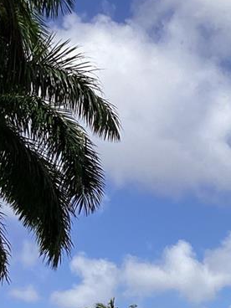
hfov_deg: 13.8
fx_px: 899
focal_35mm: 101
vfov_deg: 17.5
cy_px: 465
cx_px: 341
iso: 25
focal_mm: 3.3
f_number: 2.4
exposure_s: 1/1812
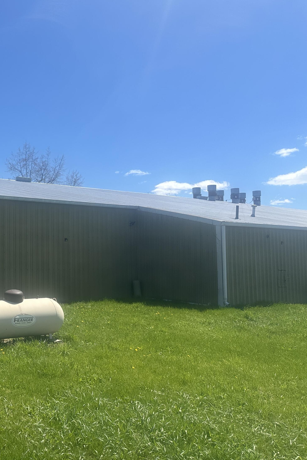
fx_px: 435
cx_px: -6
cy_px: 230
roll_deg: -0.2
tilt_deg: +4.2
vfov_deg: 55.8
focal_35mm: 34
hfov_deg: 35.0
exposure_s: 1/4762
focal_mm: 6.86
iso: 80
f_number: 1.78
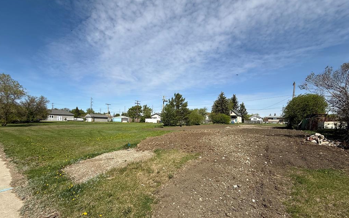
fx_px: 143
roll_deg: -2.0
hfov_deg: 101.5
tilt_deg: -3.0
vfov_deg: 74.1
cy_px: 129
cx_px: 175
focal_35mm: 15
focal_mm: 2.22
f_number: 2.2
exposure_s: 1/2976
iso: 50
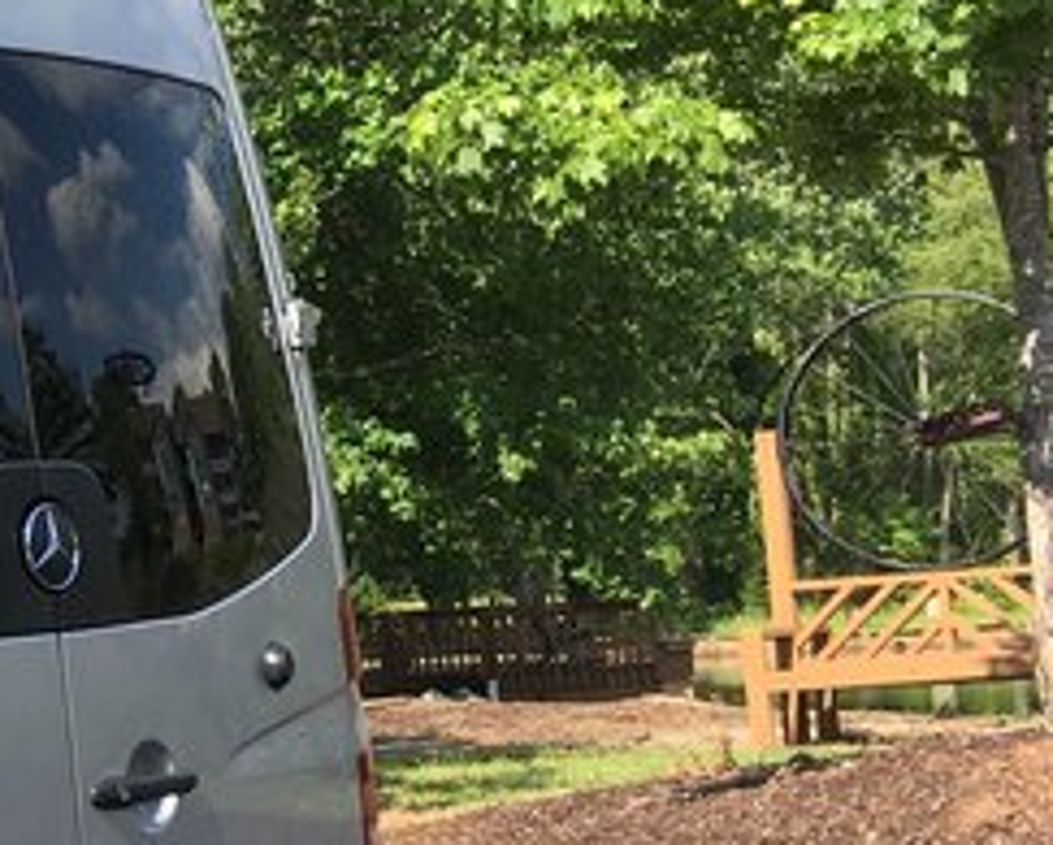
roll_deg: +3.0
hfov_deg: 17.7
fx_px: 2902
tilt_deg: +2.7
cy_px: 516
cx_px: -672
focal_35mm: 93
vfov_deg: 16.6
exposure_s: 1/1012
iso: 25
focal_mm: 4.15
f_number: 2.2
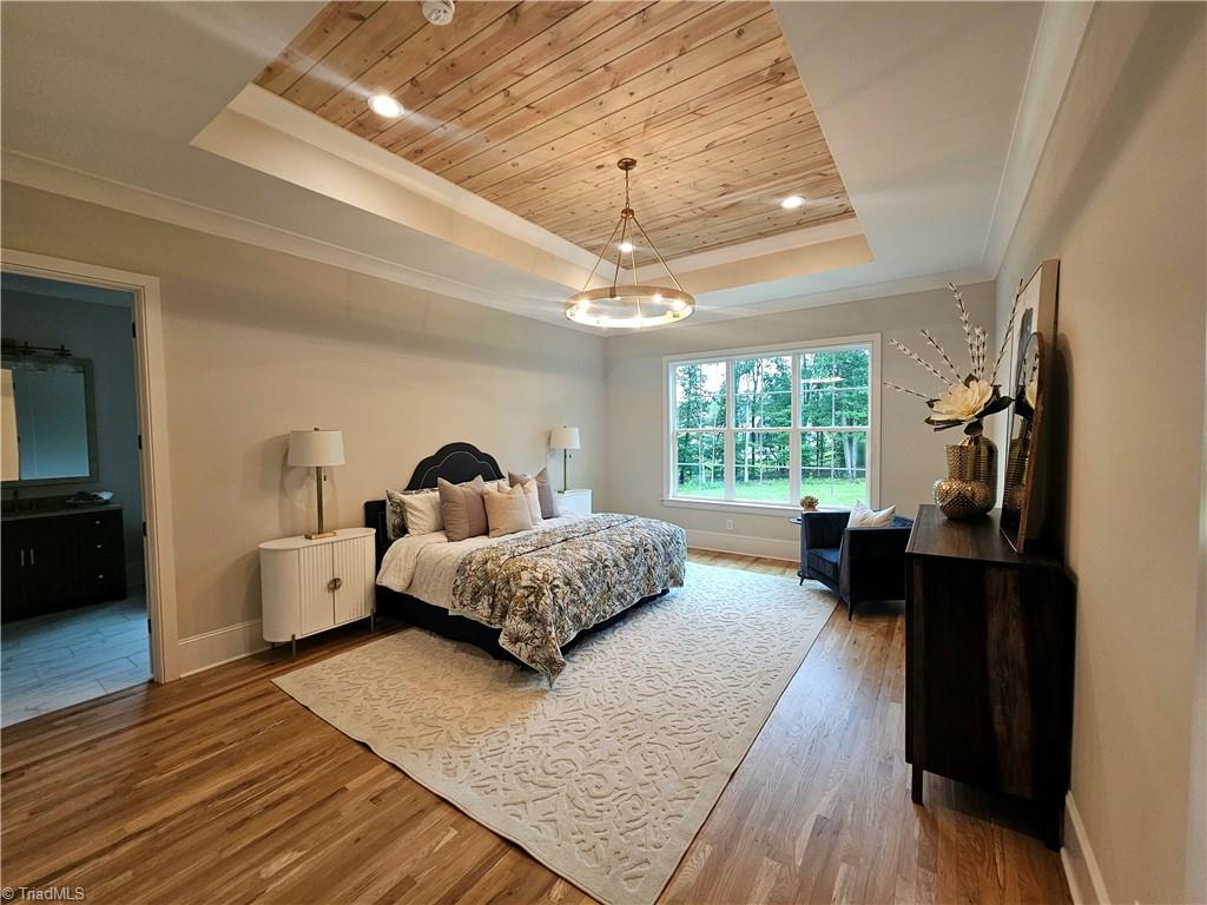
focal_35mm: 13
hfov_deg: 106.2
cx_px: 604
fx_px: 453
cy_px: 452
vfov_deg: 89.9
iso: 125
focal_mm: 2.2
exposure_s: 1/60.2
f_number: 2.2
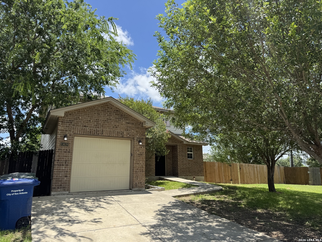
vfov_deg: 56.8
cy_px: 121
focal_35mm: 24
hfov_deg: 71.6
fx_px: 223
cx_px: 161
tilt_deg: +14.7
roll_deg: +1.0
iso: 80
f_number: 1.78
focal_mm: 6.76
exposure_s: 1/2252
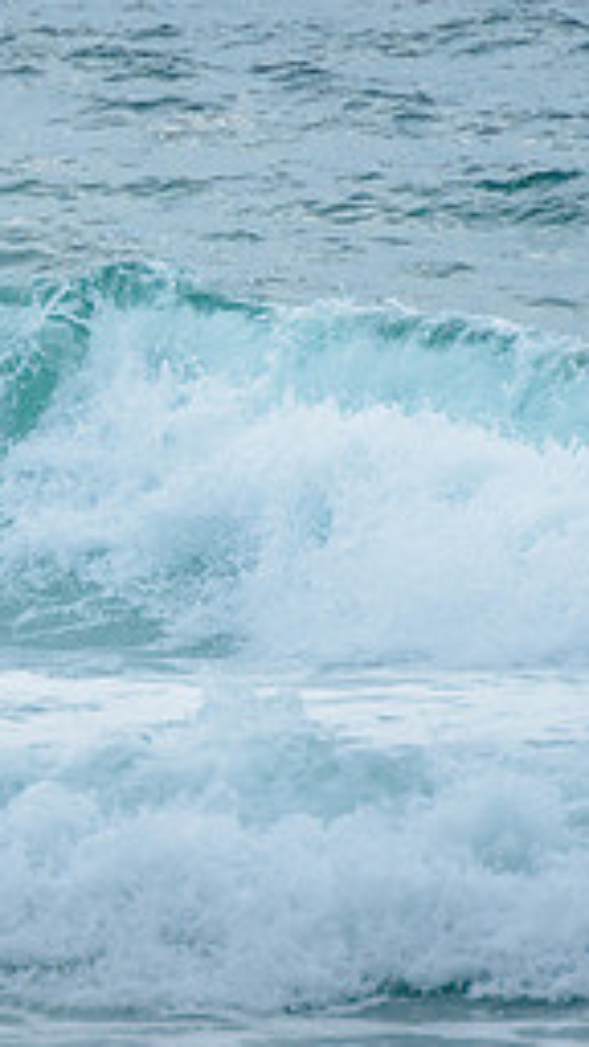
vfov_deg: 1.9
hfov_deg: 1.0
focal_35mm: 1163
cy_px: 310
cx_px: -405
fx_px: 32291
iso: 500
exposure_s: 1/1600
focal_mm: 400
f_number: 8
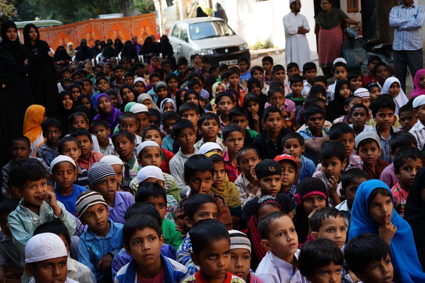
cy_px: 142
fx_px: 655
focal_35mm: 56
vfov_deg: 24.4
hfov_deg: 36.0
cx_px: 212
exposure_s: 1/400
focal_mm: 37
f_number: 5.6
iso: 800
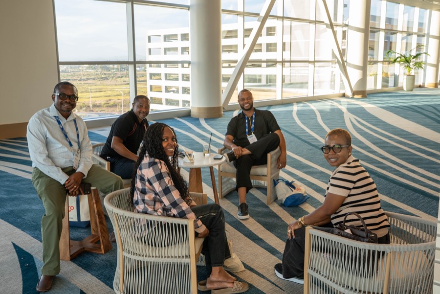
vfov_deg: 37.9
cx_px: 220
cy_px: 147
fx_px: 428
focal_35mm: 35
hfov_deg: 54.4
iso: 400
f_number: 10
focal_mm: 35
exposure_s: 1/40
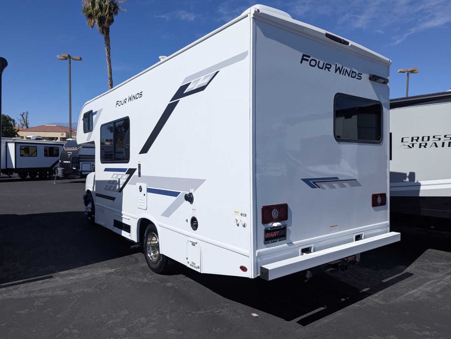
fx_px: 313
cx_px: 226
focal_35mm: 24
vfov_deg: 56.9
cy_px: 170
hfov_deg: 71.5
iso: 71
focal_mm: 6.81
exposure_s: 1/4717
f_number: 1.85
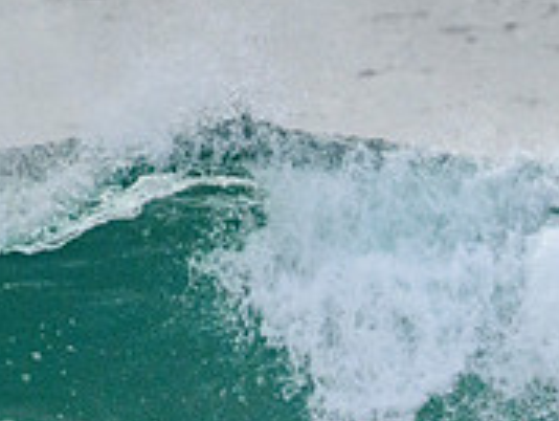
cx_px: 749
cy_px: 471
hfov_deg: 0.7
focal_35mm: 2790
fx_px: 45115
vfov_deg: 0.5
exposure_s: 1/2000
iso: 2000
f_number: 11
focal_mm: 800
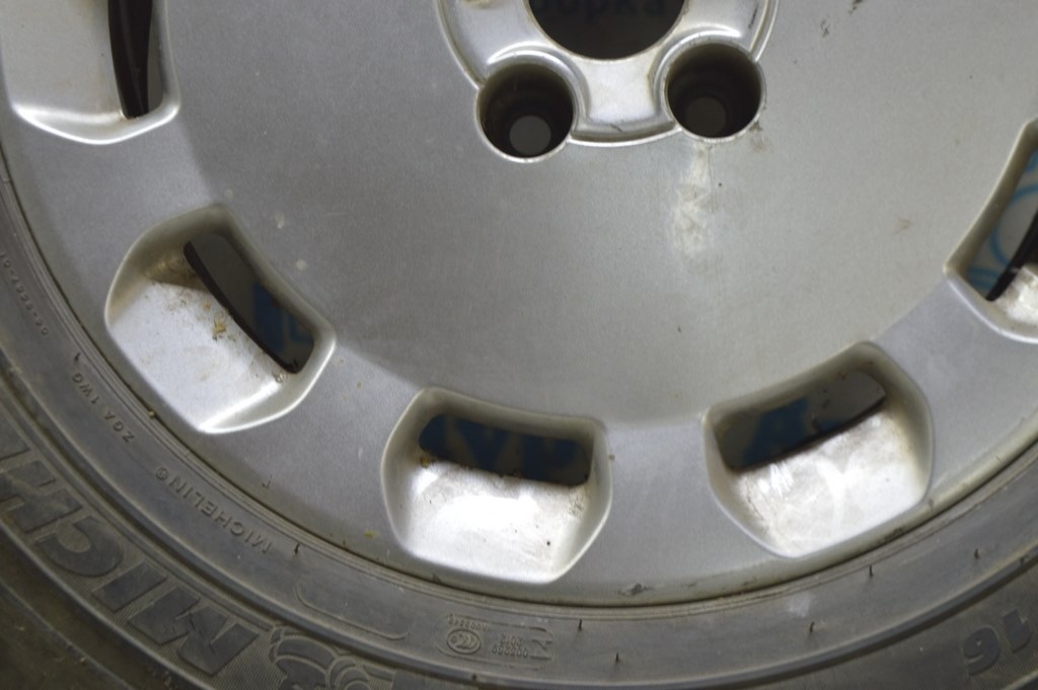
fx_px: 2377
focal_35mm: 82
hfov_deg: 24.6
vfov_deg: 16.5
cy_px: 345
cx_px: 519
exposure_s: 1/20
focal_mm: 55
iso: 400
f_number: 5.6
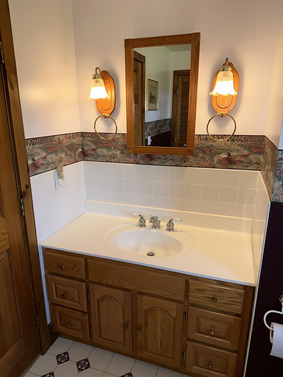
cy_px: 188
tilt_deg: -16.7
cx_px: 142
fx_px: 262
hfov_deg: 56.8
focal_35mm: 24
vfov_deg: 71.6
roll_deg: +0.4
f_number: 1.78
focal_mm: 6.86
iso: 50
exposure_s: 1/165
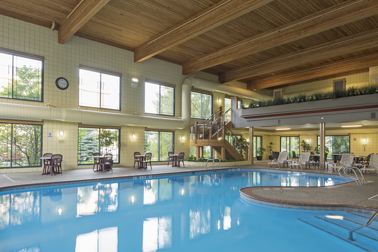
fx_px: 252
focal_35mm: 24
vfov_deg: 53.1
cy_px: 137
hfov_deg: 73.7
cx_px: 191
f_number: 10
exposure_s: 1
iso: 100
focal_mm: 16
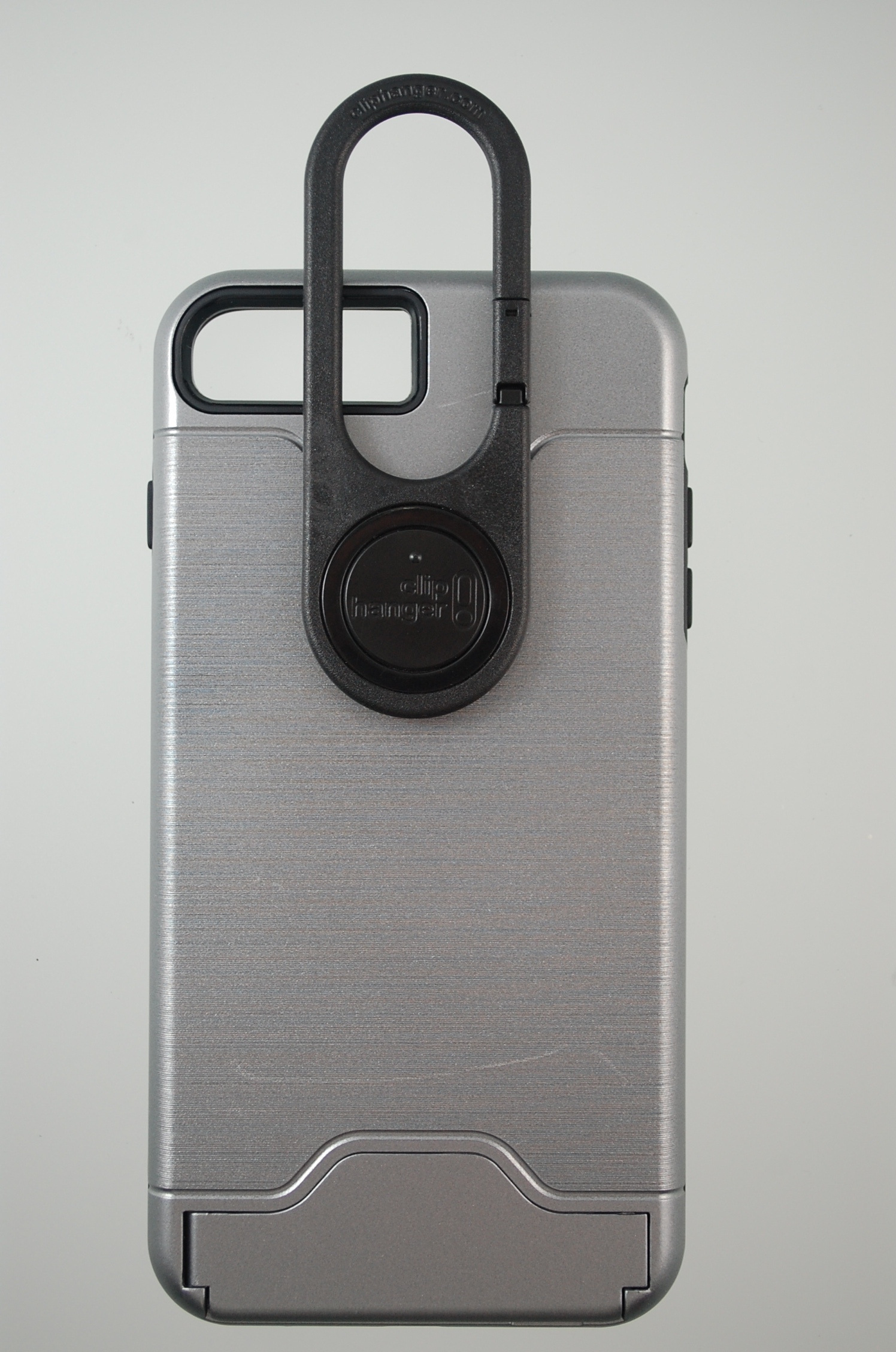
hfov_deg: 25.0
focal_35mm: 54
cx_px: 448
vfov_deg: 36.9
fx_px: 2023
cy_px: 676
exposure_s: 1/40
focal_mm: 36
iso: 400
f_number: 5.3
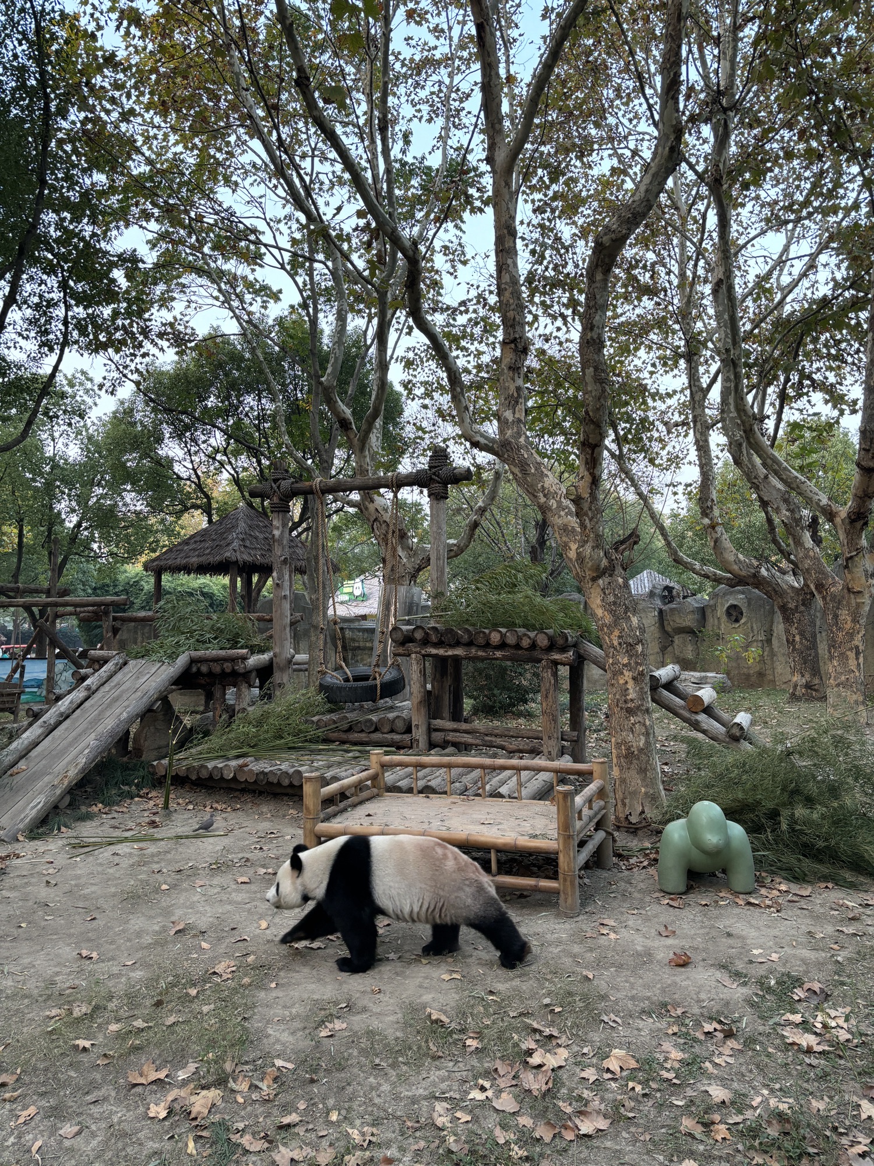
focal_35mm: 26
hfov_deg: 53.1
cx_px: 437
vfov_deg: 67.3
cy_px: 583
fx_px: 875
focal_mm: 5.96
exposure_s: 1/109
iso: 125
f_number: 1.6
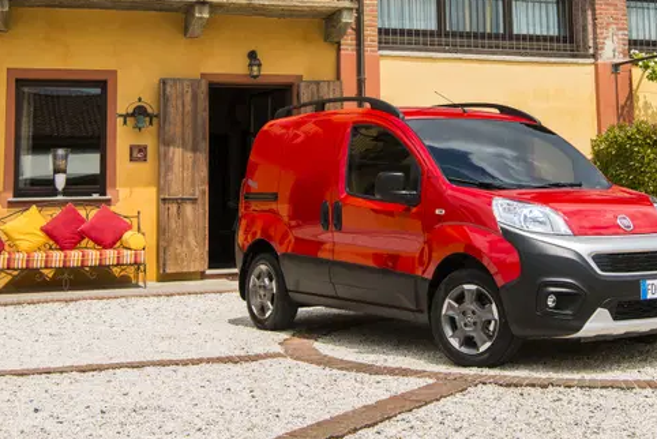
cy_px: 76
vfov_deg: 21.3
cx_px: 453
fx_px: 1150
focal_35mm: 63
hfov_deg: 31.5
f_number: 9
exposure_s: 1/200
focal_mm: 38
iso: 100
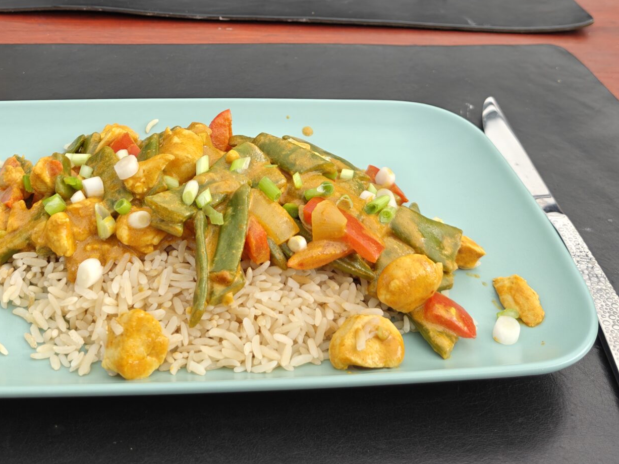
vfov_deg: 29.0
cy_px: 42
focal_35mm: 48
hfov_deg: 39.1
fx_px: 858
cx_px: 200
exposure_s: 1/300
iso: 125
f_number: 1.6
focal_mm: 6.06
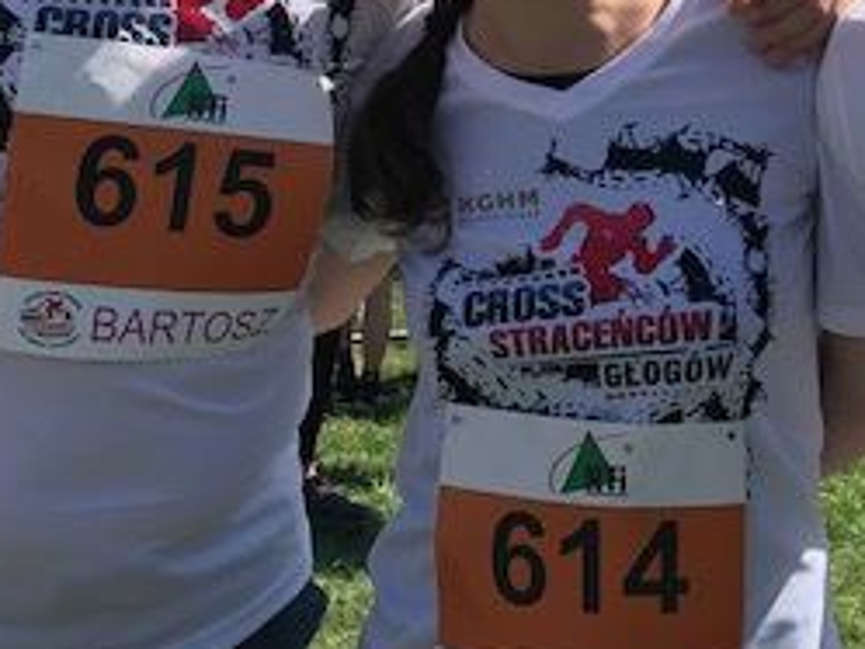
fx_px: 1800
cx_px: 518
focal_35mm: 72
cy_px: -80
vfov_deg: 19.5
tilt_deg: -2.6
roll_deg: -1.6
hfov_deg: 27.0
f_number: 1.8
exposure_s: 1/1681
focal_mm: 3.99
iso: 20
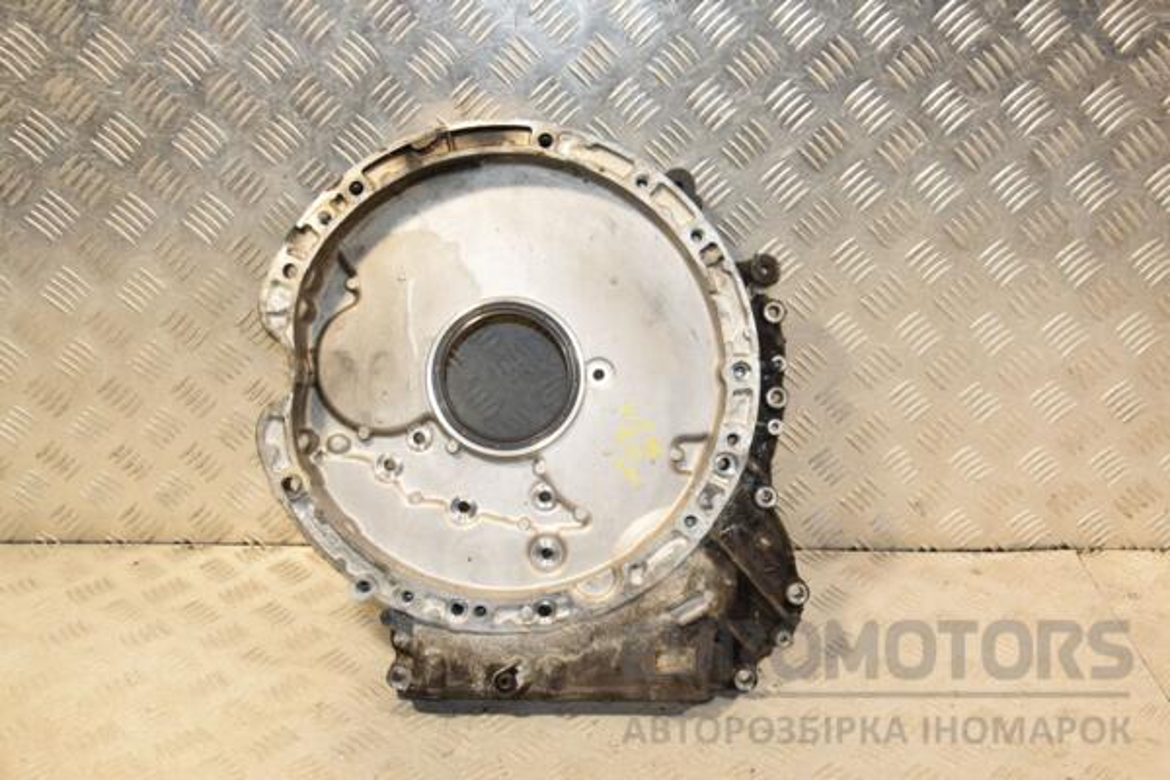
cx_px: 585
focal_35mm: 39
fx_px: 1267
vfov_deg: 34.2
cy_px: 390
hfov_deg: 49.6
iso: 800
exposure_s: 1/200
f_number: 6.3
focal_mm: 26
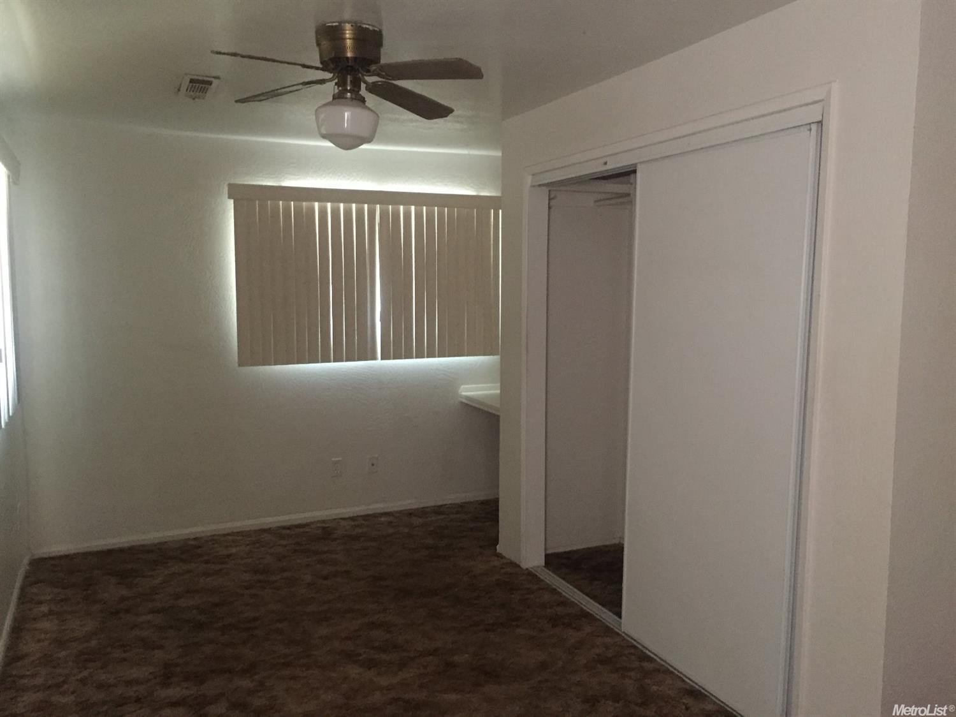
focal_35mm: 29
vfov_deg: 48.2
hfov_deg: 61.7
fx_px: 801
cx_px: 478
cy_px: 358
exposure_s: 1/15
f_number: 2.2
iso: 500
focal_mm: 4.15
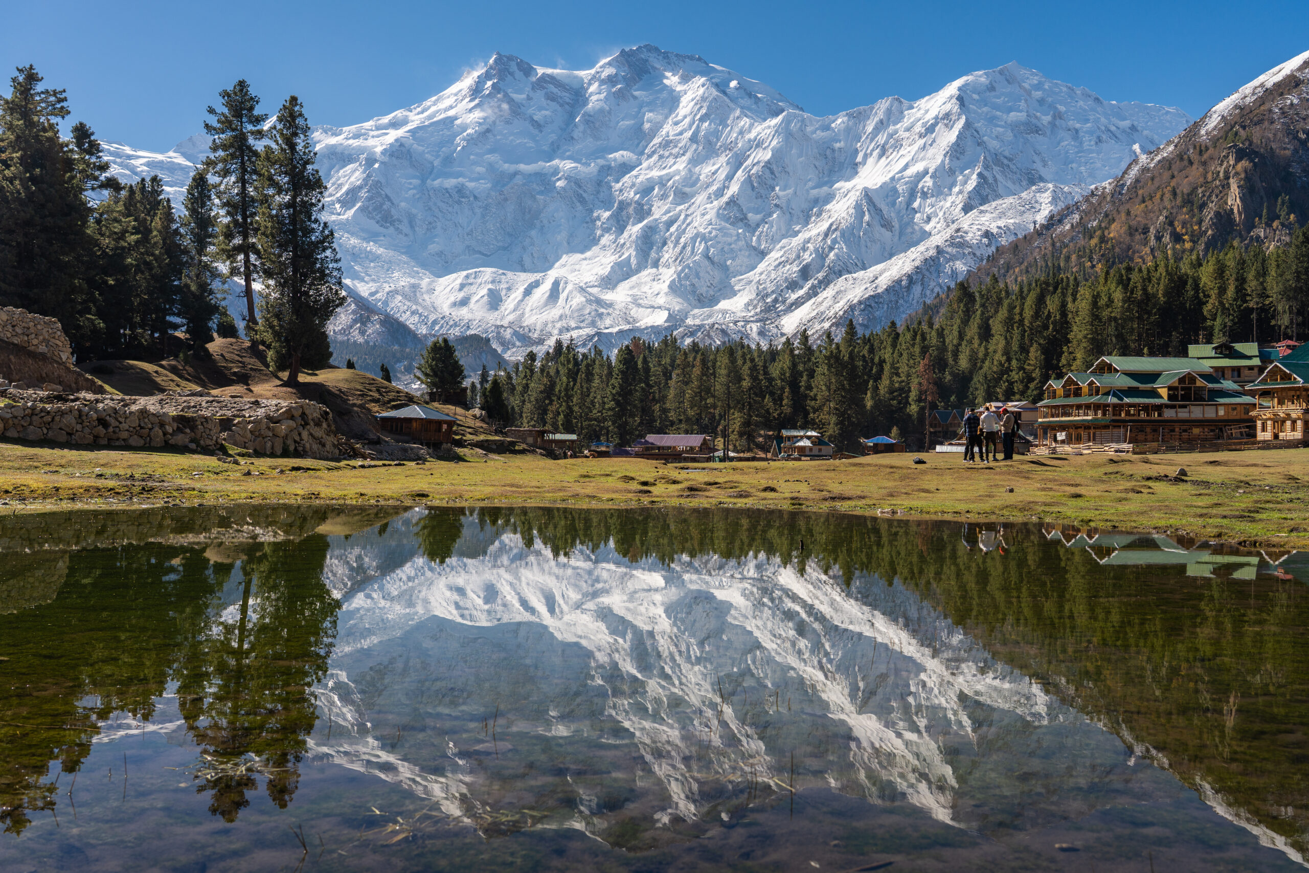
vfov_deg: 38.9
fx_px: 1236
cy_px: 436
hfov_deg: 55.8
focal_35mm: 34
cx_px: 654
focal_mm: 34
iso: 100
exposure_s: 1/800
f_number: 6.3
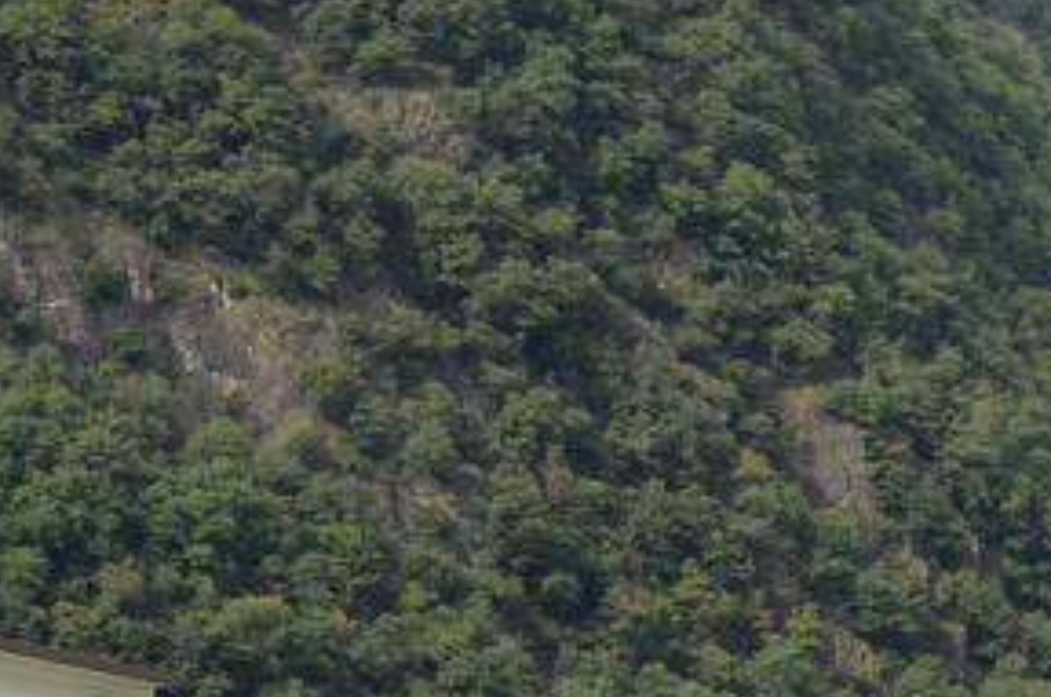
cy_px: 806
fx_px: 4809
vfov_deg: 8.2
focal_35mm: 165
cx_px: 945
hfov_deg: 12.4
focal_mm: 40
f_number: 8
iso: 200
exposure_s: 1/250
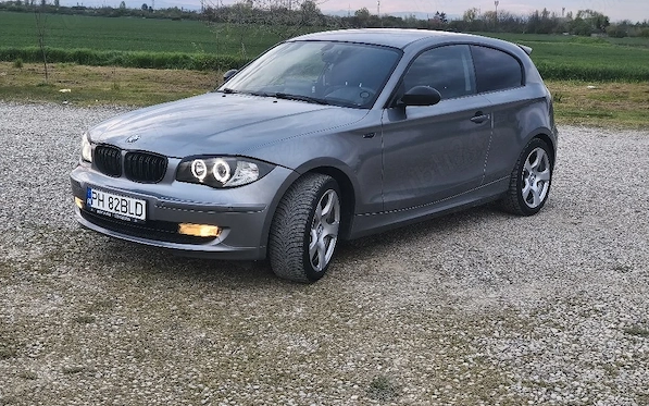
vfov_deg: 26.3
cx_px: 325
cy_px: 164
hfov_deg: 41.1
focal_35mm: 49
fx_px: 867
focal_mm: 6.18
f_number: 1.65
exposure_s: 1/101
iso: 160
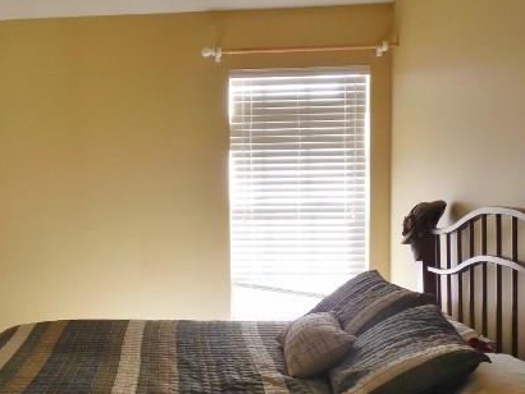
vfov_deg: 36.8
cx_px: 129
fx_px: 592
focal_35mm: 39
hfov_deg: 46.1
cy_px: 210
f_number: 3.3
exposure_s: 1/30
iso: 160
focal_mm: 4.5
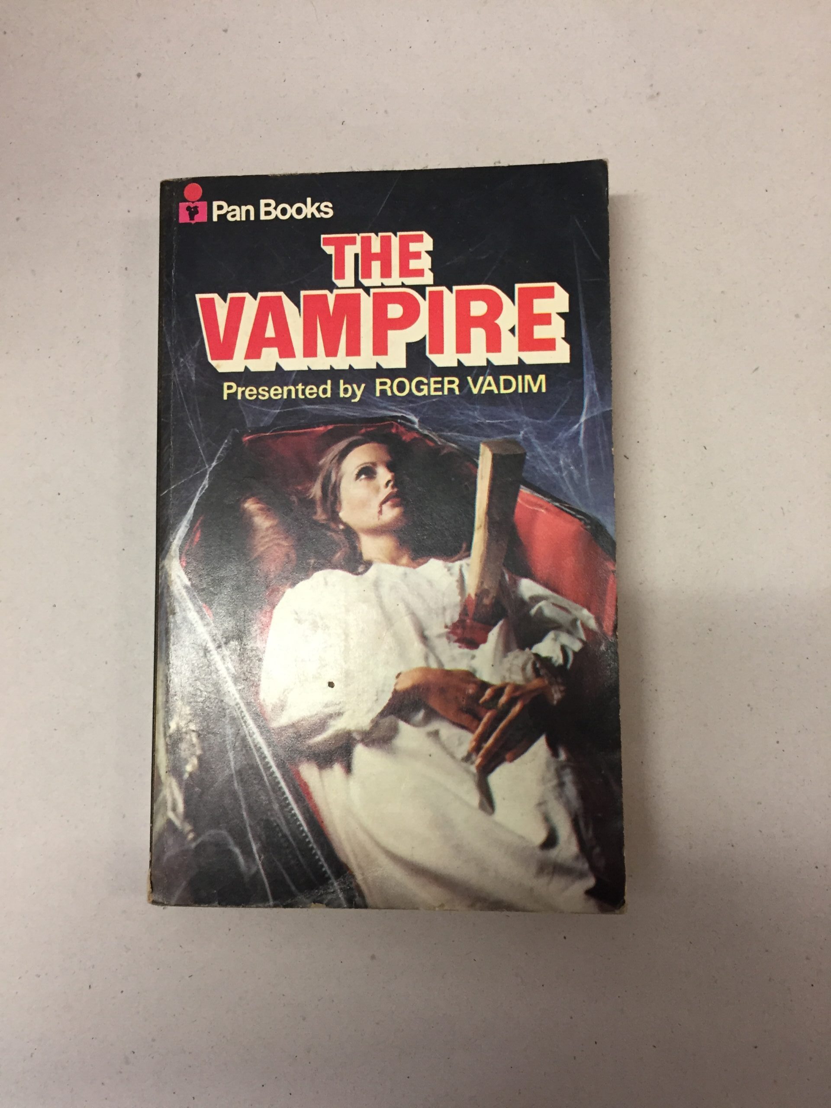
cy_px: 554
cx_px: 416
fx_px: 928
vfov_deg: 61.7
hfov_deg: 48.2
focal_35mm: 29
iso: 160
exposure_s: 1/33
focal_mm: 4.15
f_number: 2.2
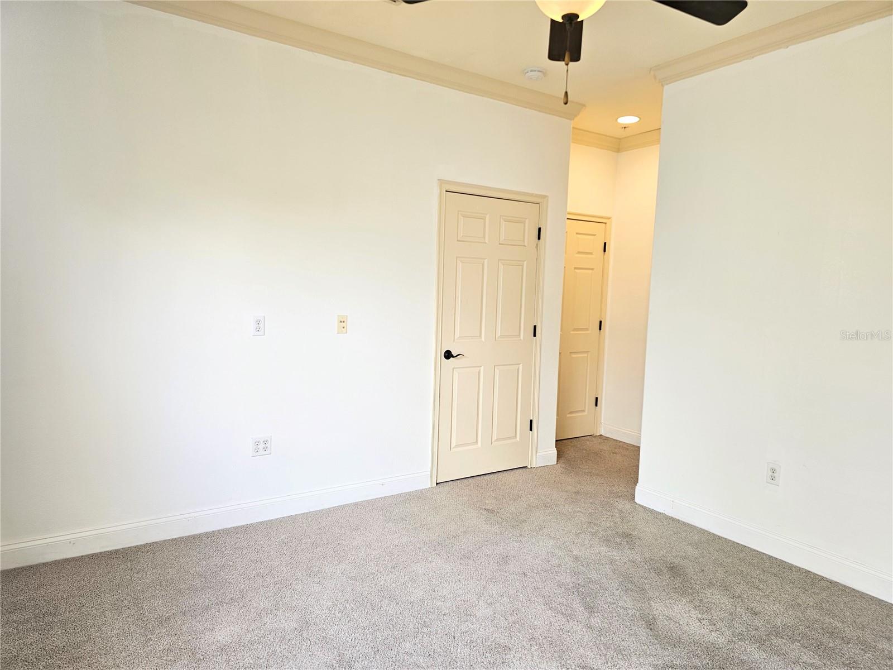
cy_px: 335
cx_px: 446
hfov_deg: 73.9
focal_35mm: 23
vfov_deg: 58.9
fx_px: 593
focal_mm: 6.3
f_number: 1.7
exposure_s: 1/50.6
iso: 64
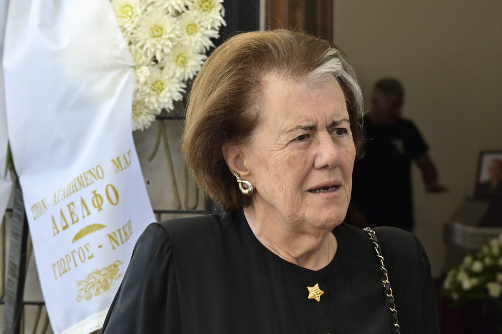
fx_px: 1799
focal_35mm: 129
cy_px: 167
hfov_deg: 15.9
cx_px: 251
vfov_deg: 10.6
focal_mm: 86
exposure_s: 1/200
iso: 800
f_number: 8
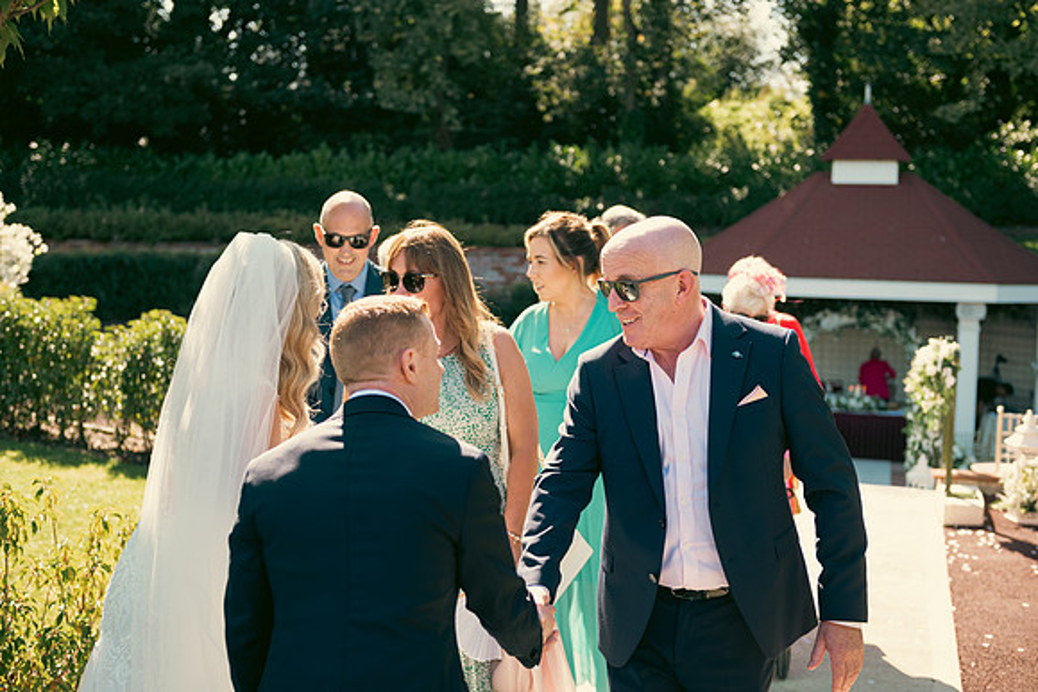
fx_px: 1442
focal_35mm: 50
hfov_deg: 39.6
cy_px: 346
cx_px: 519
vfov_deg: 27.0
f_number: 3.5
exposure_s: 1/320
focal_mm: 50
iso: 125
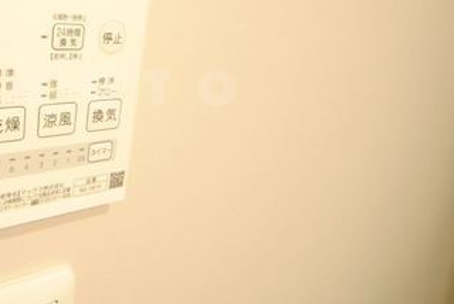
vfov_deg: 51.7
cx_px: 24
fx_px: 303
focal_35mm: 24
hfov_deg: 59.4
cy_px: 89
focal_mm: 8
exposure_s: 1/30
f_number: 4.5
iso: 800
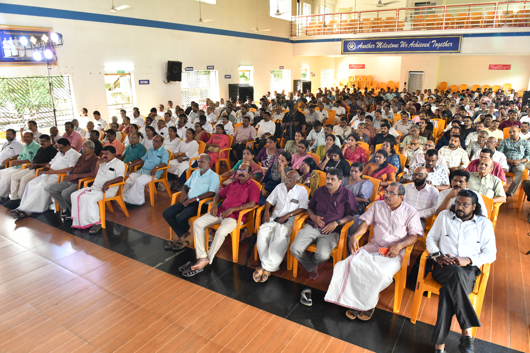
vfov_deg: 53.1
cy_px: 176
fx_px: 353
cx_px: 265
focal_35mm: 24
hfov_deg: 73.7
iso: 2000
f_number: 6.3
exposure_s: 1/60
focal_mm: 24
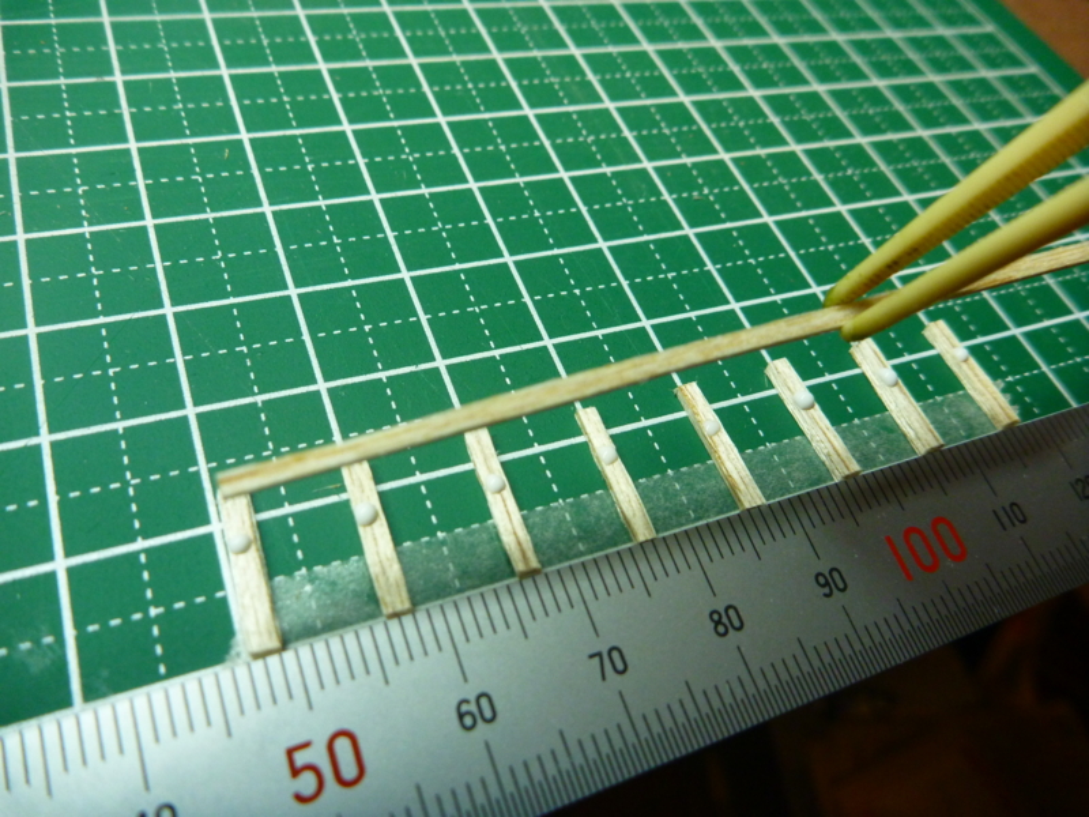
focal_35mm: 28
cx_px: 544
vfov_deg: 49.7
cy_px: 408
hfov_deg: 63.4
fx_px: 881
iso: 320
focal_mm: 4.9
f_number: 3.3
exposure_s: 1/30
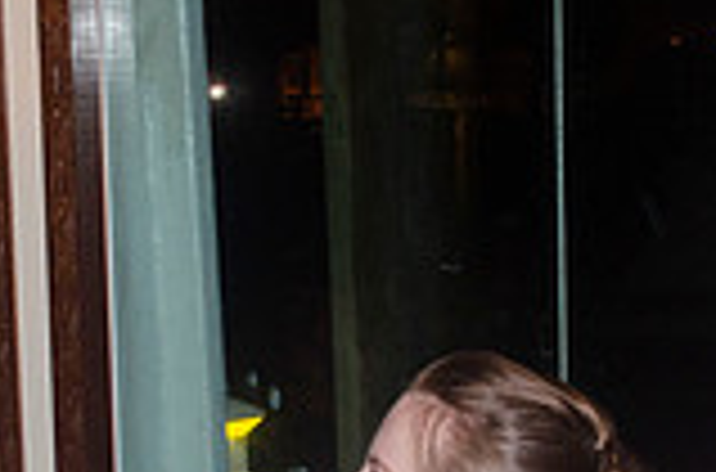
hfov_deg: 14.5
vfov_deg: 9.5
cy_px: 562
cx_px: 356
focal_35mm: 142
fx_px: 2816
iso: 400
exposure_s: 1/60
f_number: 3.8
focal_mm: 26
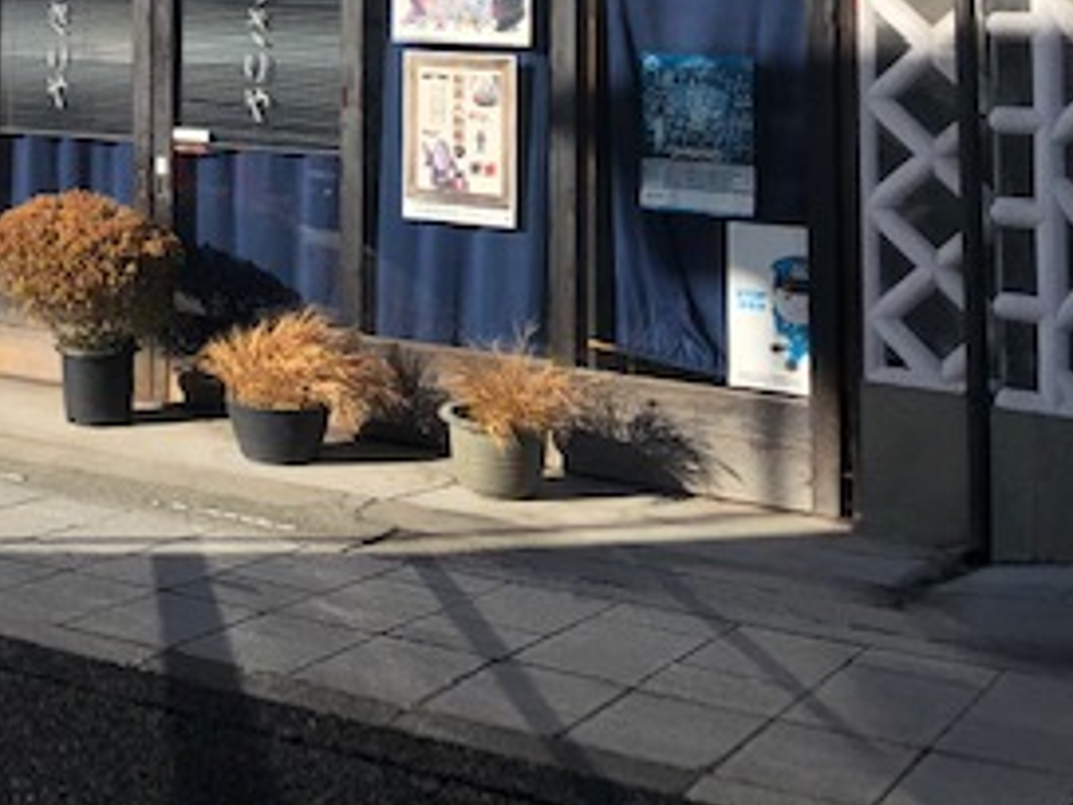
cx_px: -126
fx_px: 2046
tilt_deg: +4.2
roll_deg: -1.4
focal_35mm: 66
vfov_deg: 21.0
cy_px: -118
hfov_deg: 26.8
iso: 20
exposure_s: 1/3690
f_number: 1.8
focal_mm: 3.99
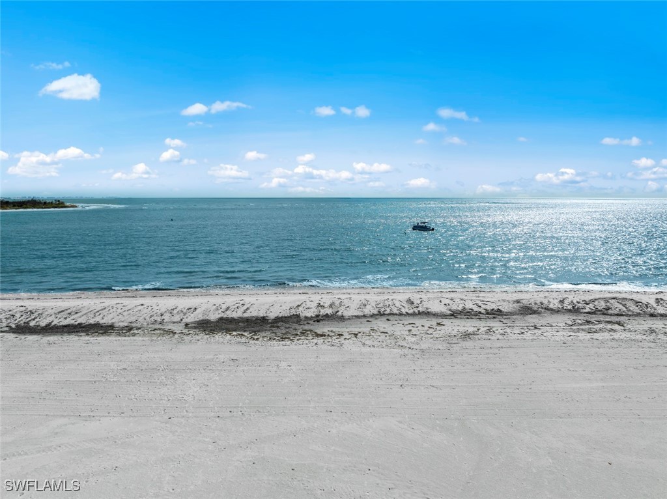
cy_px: 250
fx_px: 462
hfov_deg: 71.6
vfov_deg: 56.7
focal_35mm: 24
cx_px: 334
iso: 100
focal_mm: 12.29
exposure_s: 1/6400
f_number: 2.8
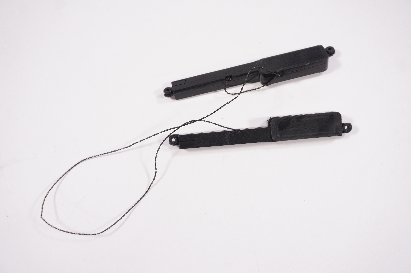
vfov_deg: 36.8
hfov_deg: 53.2
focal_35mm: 36
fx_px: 411
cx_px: 206
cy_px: 136
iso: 640
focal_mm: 24
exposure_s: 1/250
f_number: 5.6
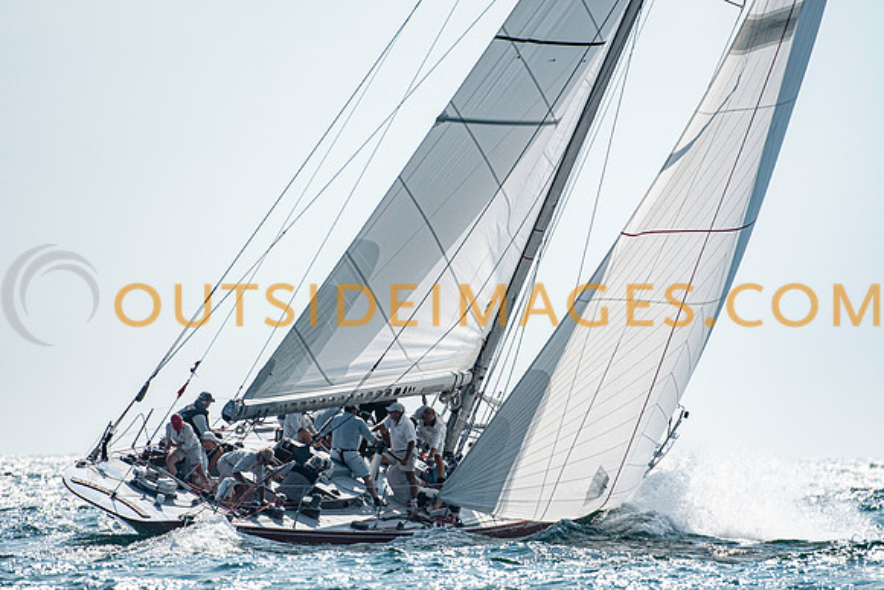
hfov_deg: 3.4
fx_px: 14909
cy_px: 295
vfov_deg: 2.3
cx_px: 442
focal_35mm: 607
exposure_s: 1/4000
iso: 400
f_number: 5.6
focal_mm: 400
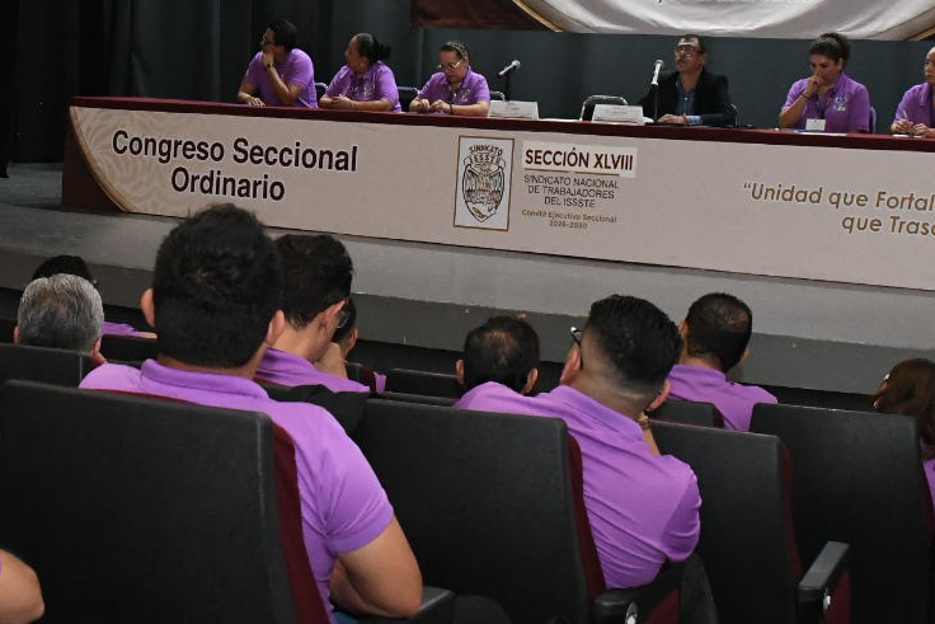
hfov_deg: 30.2
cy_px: 159
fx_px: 1714
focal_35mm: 66
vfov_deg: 20.5
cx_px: 300
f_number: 5.6
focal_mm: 20
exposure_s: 1/125
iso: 5000
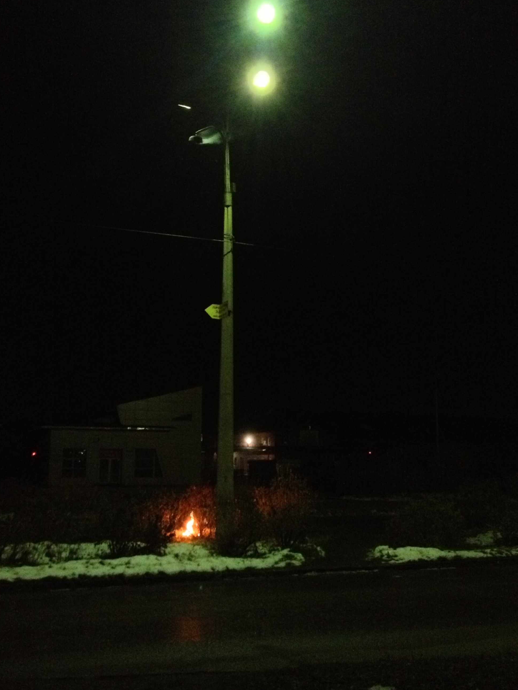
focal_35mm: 44
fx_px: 878
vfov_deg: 42.9
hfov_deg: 32.8
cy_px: 315
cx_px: 233
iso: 800
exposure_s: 1/15
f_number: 2.4
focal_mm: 4.28
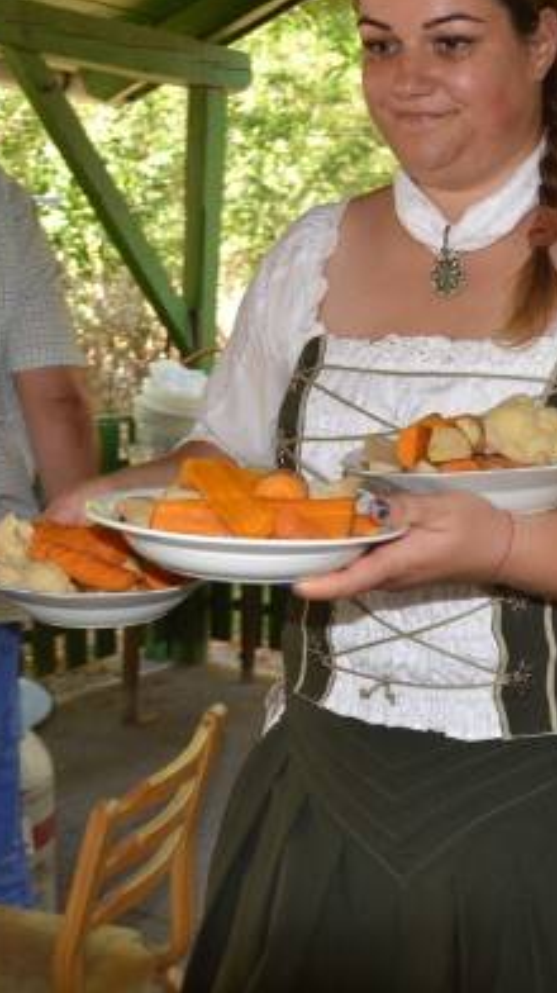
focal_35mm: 52
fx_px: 1368
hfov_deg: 22.8
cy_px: 469
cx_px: 430
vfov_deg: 39.9
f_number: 4
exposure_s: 1/125
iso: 320
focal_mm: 18
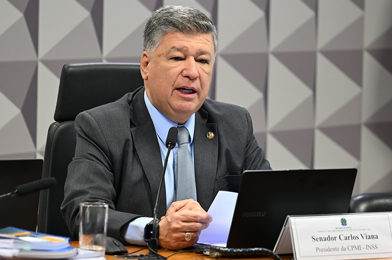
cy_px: 130
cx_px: 196
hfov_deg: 9.8
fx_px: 2282
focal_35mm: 210
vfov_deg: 6.5
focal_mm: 140
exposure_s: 1/125
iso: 1000
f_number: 2.8
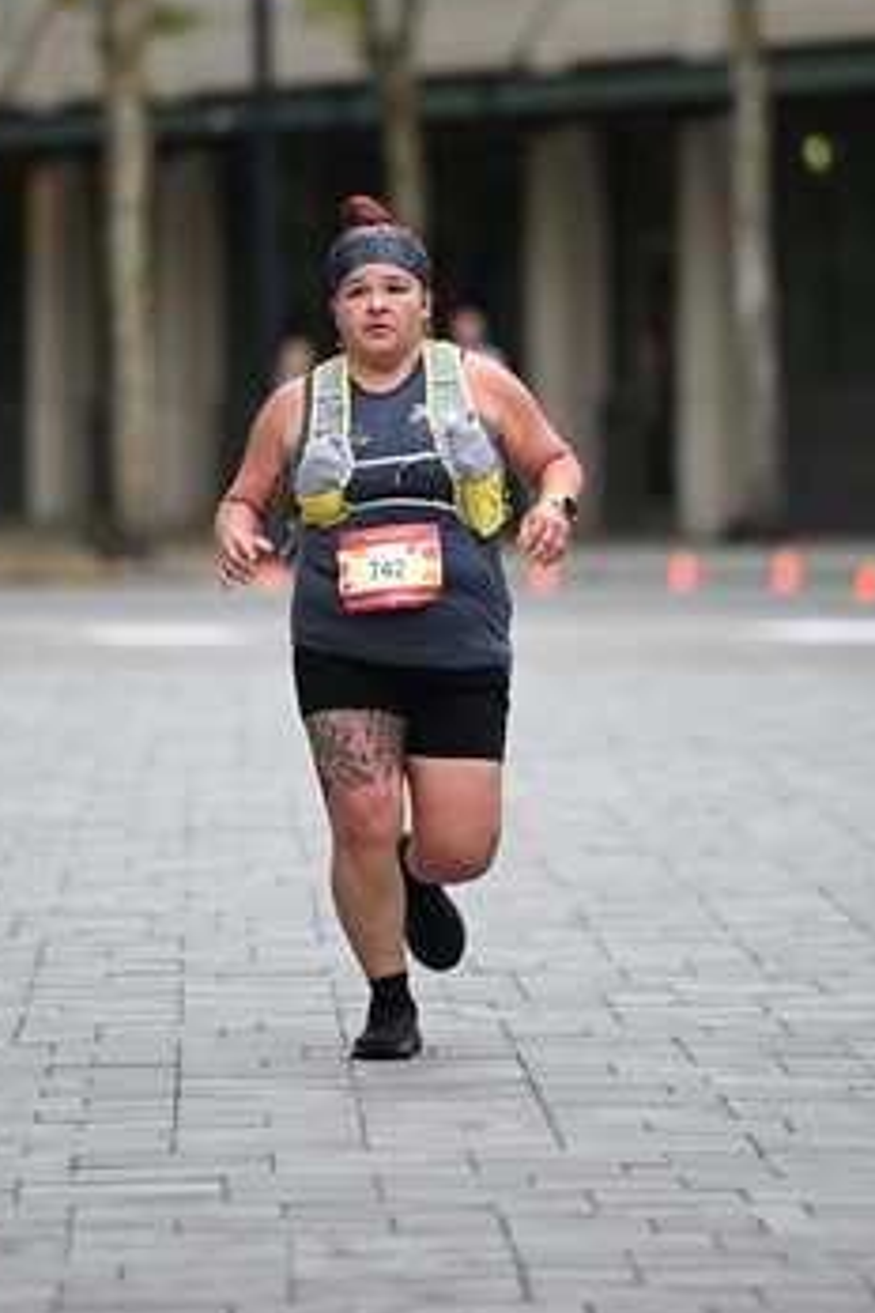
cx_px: 454
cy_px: 385
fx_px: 11520
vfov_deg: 6.5
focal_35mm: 316
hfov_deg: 4.3
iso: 640
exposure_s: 1/2500
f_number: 2.8
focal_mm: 200
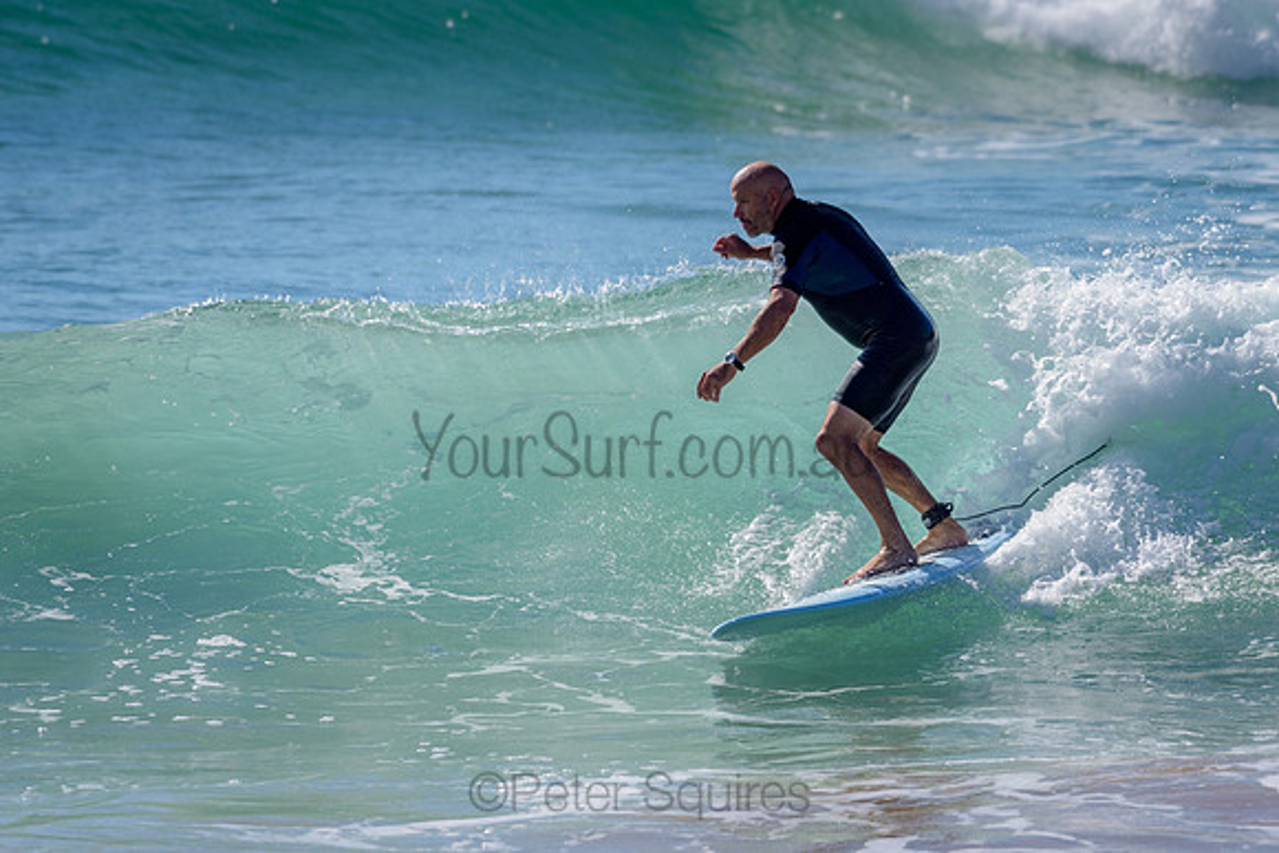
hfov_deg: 5.4
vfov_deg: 3.6
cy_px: 336
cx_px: 784
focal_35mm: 380
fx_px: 13502
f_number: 5.6
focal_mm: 310
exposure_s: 1/2000
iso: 125
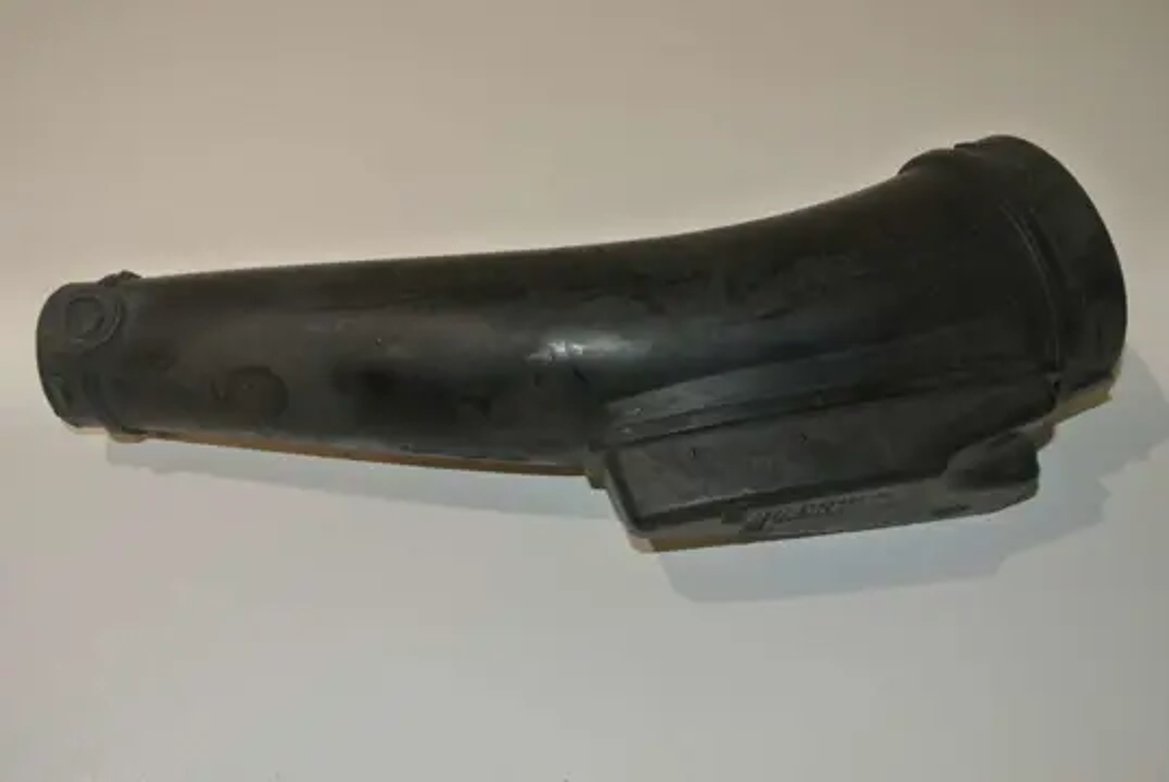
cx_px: 584
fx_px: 1203
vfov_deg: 36.0
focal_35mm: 37
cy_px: 391
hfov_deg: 51.8
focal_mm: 14
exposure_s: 1/60
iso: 200
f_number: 4
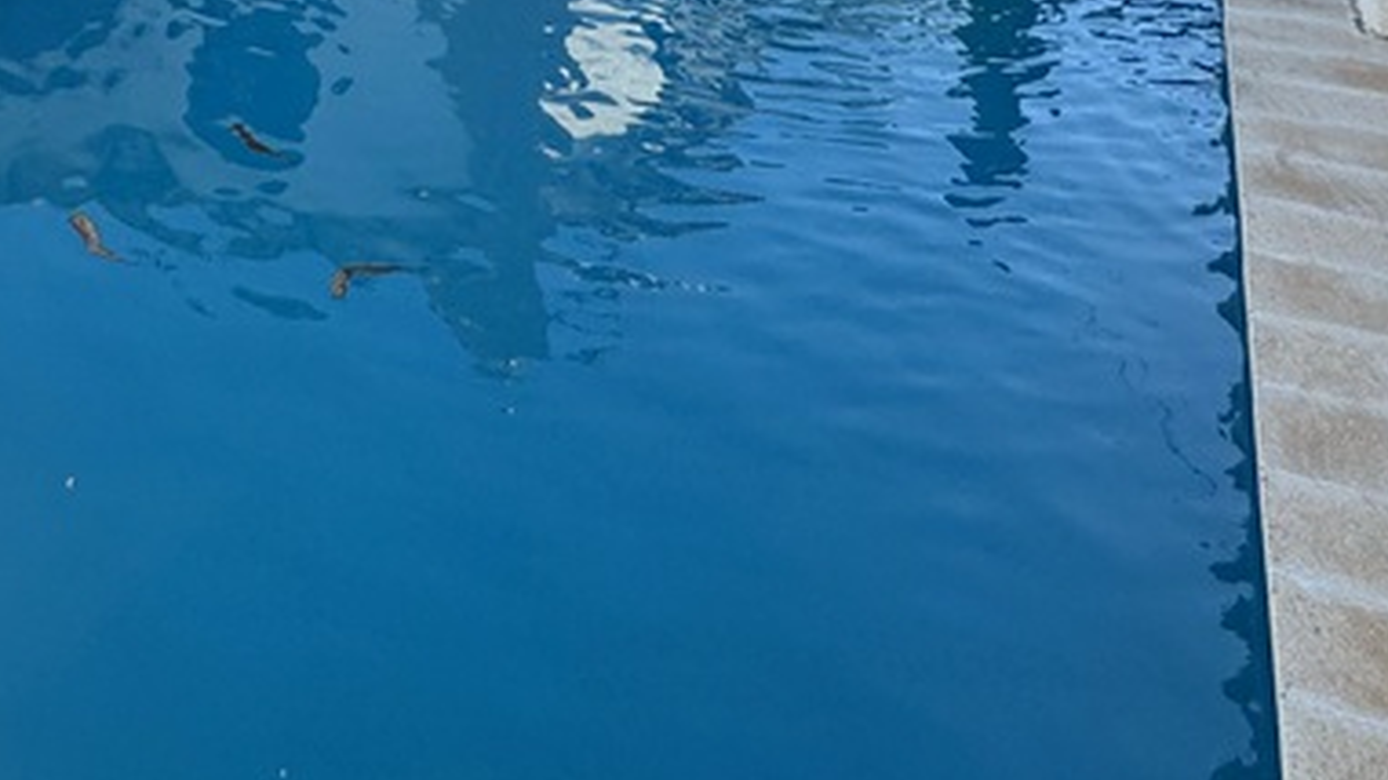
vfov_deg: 22.5
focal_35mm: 41
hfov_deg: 48.8
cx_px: 488
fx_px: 1508
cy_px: -459
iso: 40
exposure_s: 1/669
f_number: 2.2
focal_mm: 2.22
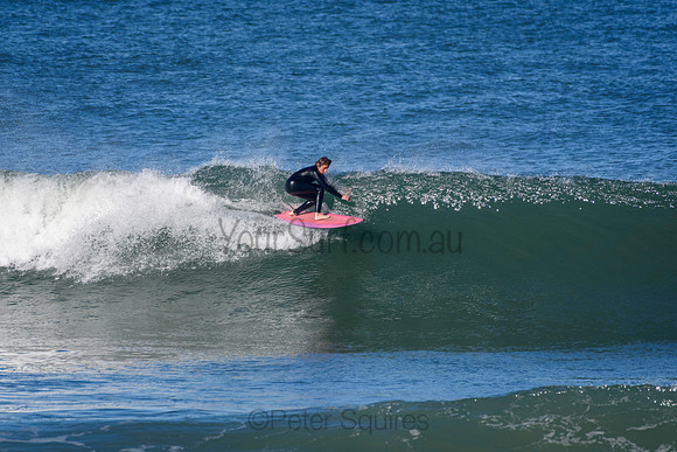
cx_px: 338
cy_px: 226
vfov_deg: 1.8
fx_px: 14107
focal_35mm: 750
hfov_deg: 2.7
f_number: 5.6
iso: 360
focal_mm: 500
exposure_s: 1/2000
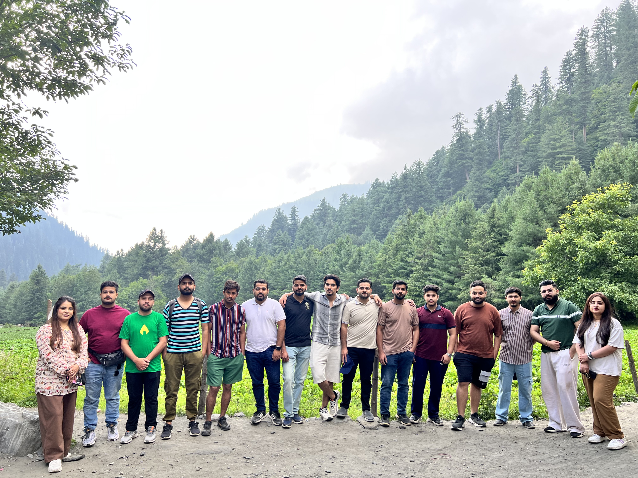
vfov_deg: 53.1
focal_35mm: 26
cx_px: 319
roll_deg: -1.3
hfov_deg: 67.3
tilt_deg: +4.0
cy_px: 239
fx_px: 479
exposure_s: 1/133
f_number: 1.5
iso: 50
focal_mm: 5.7
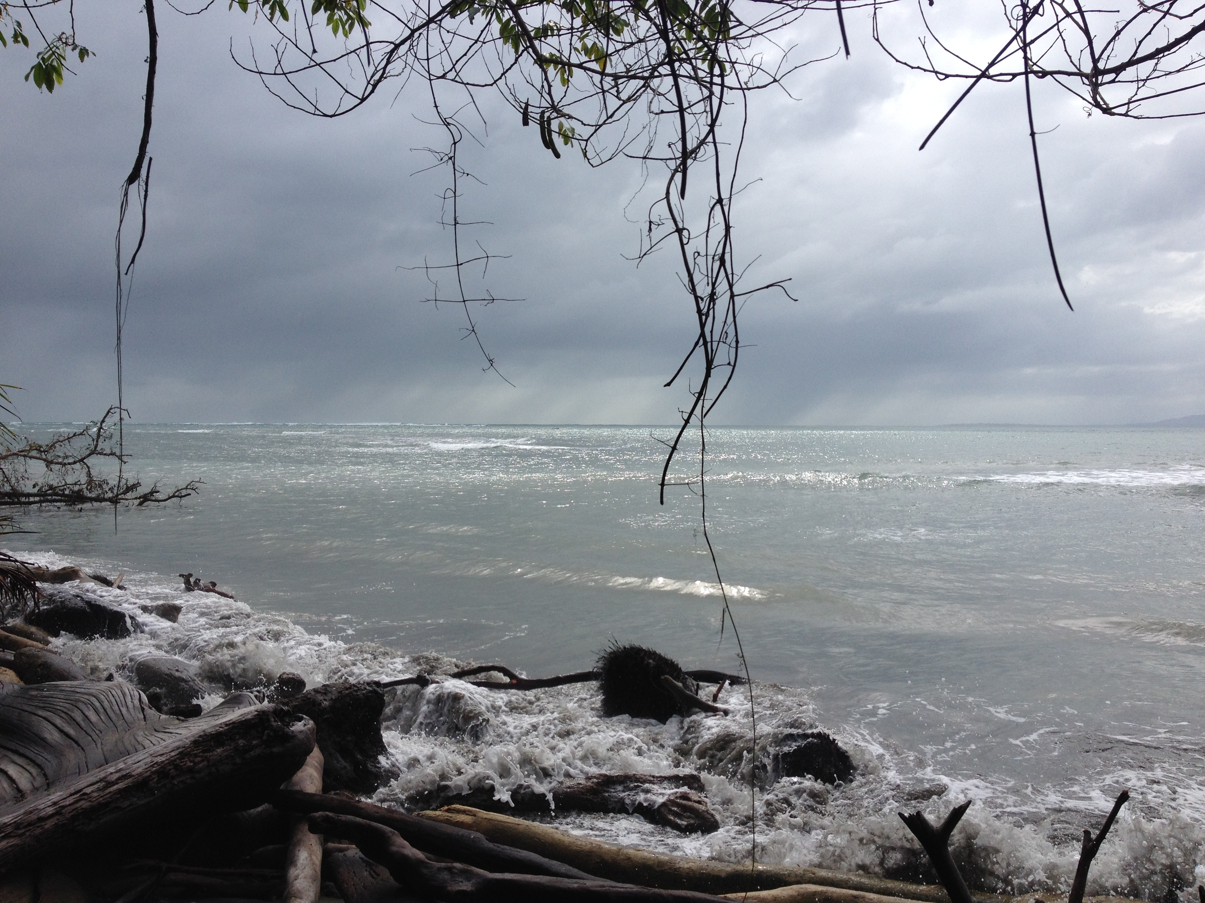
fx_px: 1218
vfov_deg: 40.7
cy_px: 452
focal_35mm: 35
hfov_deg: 52.6
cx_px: 602
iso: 50
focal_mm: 4.28
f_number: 2.4
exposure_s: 1/2123
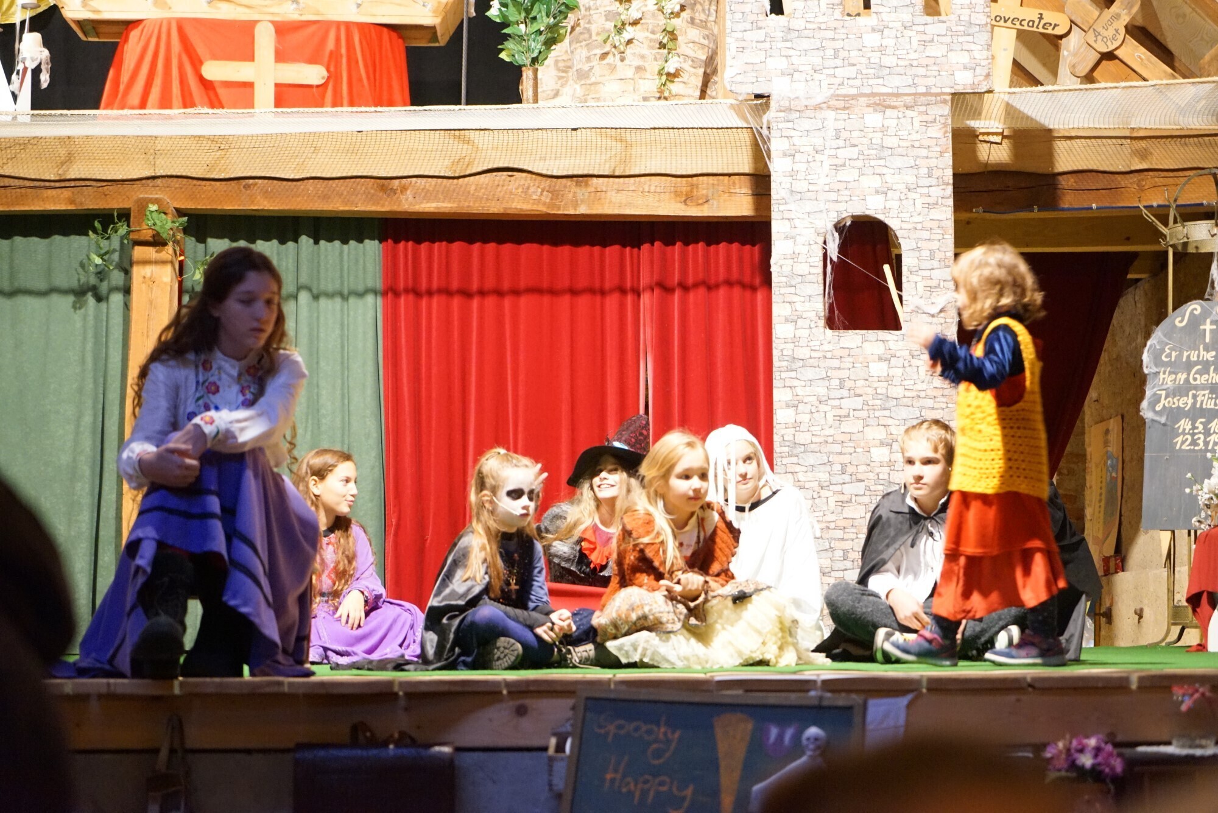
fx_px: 2369
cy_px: 406
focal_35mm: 70
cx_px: 609
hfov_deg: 28.8
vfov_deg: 19.5
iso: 6400
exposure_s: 1/40
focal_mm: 70
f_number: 4
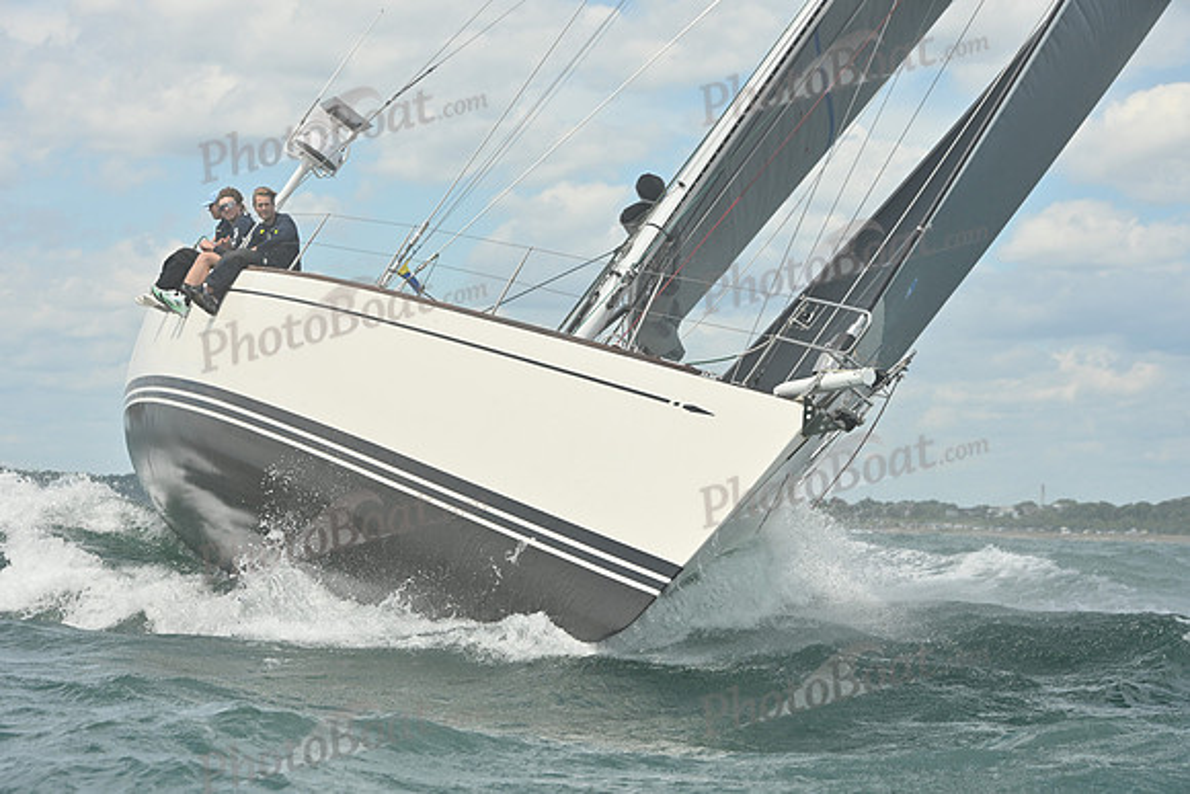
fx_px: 3703
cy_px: 397
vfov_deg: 12.2
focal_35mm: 112
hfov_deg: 18.3
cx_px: 595
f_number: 9
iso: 320
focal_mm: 112
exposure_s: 1/1250
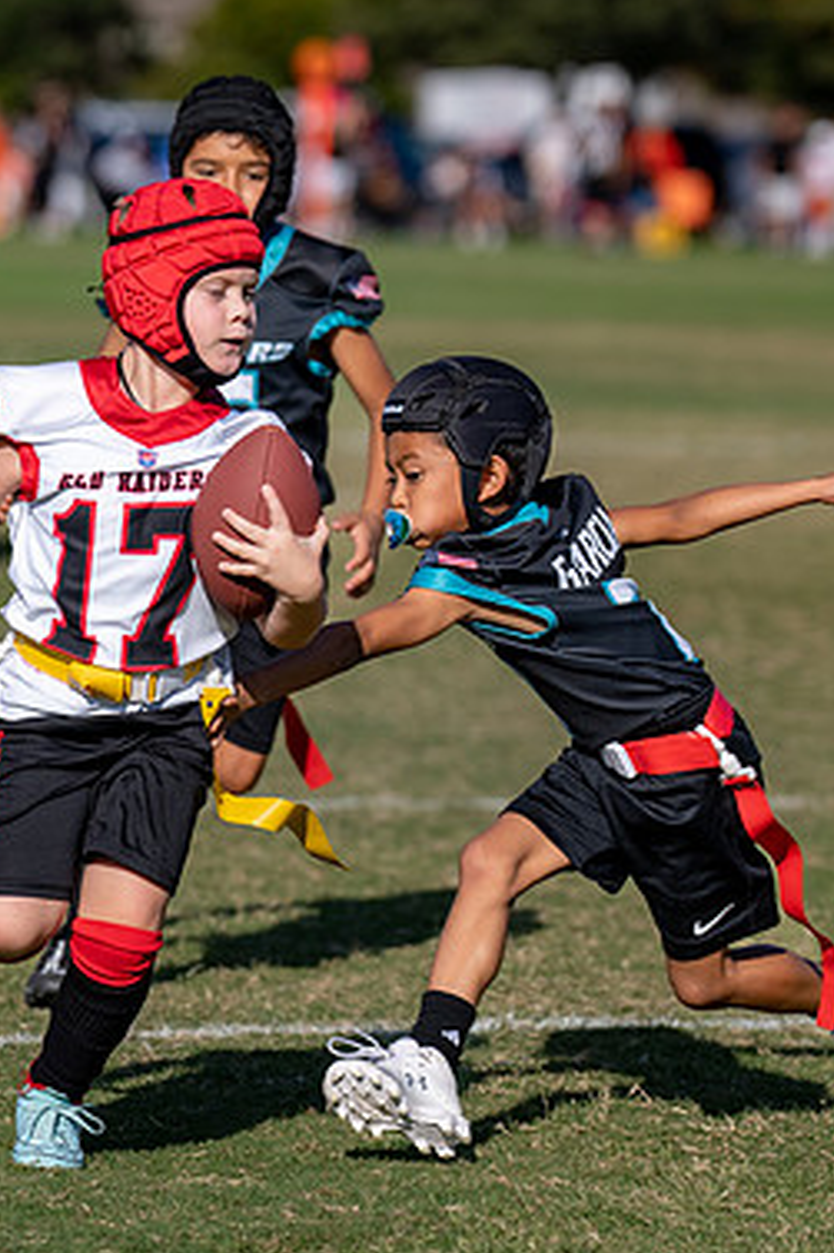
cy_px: 683
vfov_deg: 6.3
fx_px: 11338
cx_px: 54
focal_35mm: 326
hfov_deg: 4.2
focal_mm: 139
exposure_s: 1/2500
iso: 100
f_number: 2.8
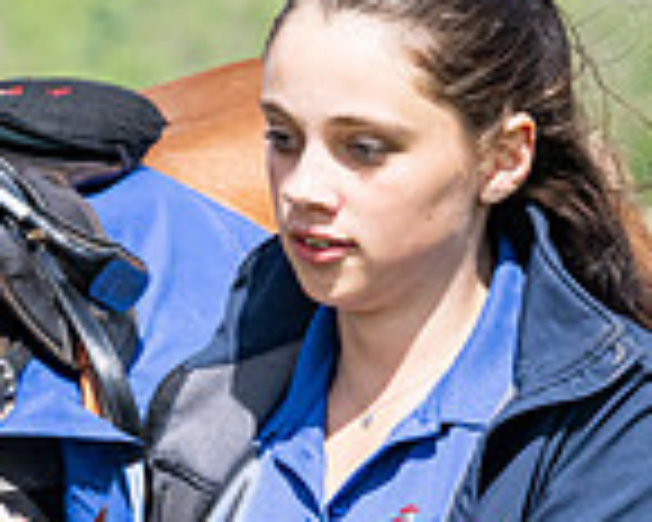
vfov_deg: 2.2
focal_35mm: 695
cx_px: -137
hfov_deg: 2.8
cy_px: 235
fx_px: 13411
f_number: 8
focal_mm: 145
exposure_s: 1/3200
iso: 800
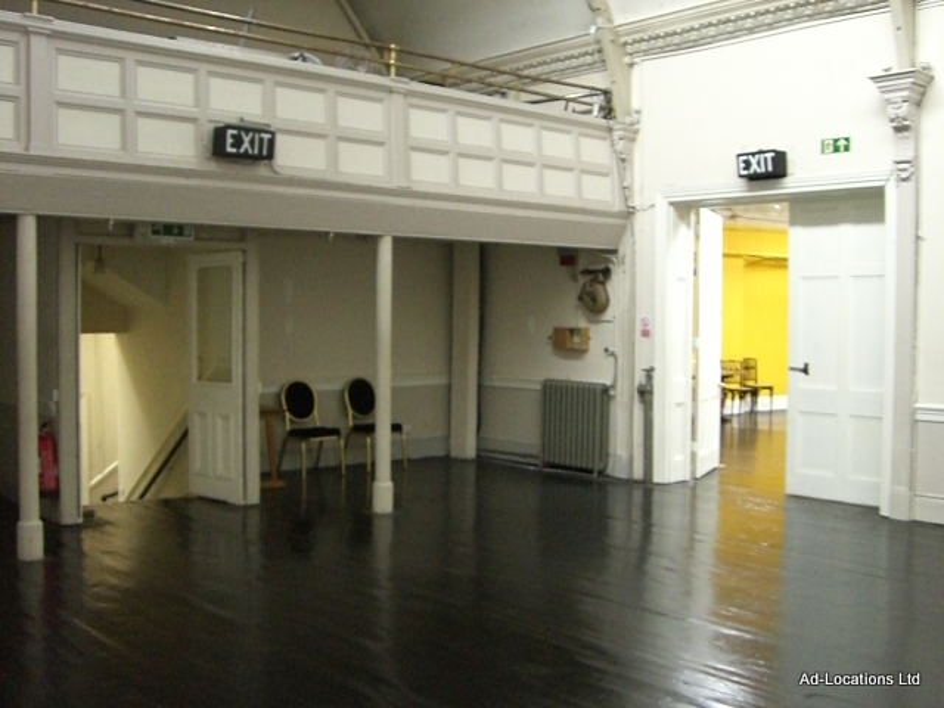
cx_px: 472
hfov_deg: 49.0
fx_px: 1036
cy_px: 354
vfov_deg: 37.7
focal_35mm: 38
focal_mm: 6.2
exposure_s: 1/50
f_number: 2.7
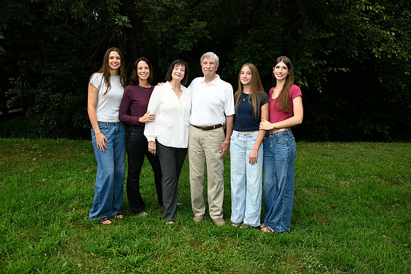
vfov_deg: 41.1
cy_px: 137
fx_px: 365
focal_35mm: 32
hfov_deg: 58.7
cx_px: 206
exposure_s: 1/250
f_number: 5.6
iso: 1600
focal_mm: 32
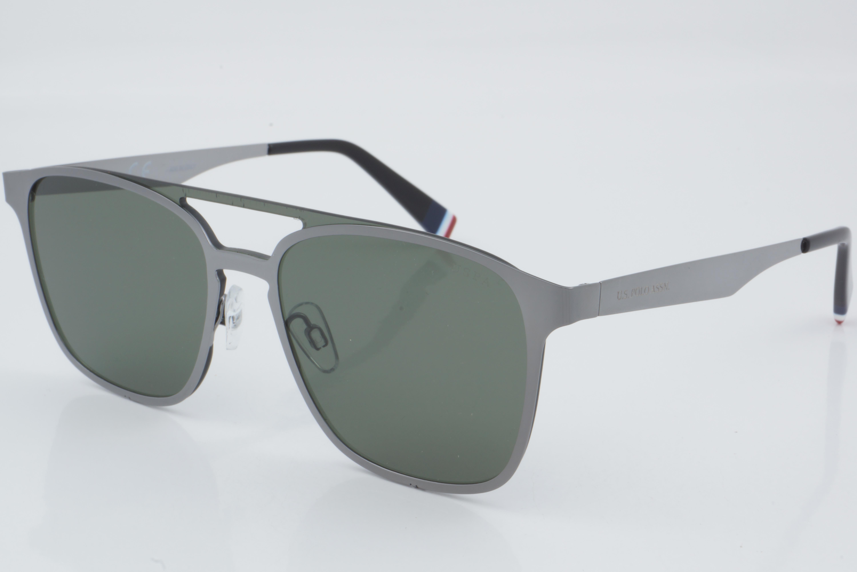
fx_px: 1785
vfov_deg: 18.2
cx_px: 428
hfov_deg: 27.0
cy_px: 286
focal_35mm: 75
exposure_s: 1/3
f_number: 32
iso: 100
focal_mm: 50
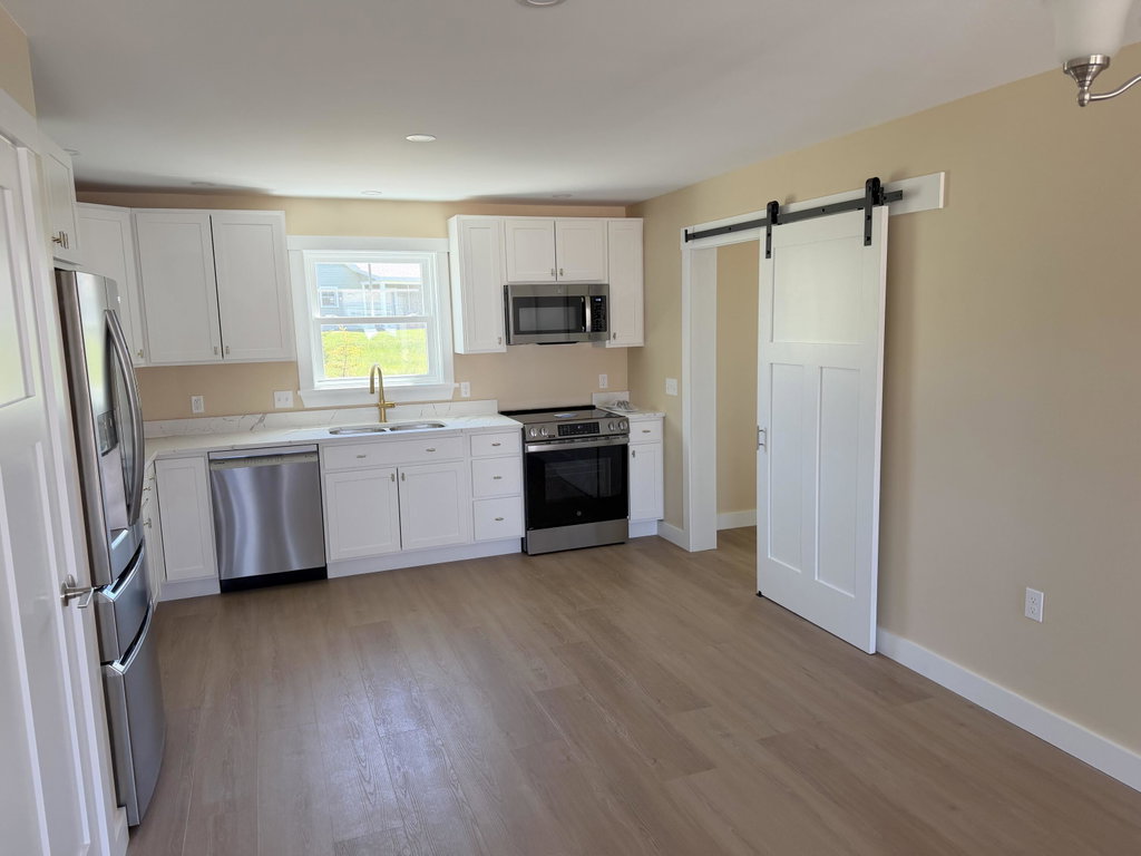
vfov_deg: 56.8
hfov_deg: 71.6
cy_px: 428
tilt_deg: -7.7
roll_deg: +1.5
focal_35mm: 24
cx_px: 570
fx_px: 791
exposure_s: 1/123
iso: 125
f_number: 1.78
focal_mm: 6.76
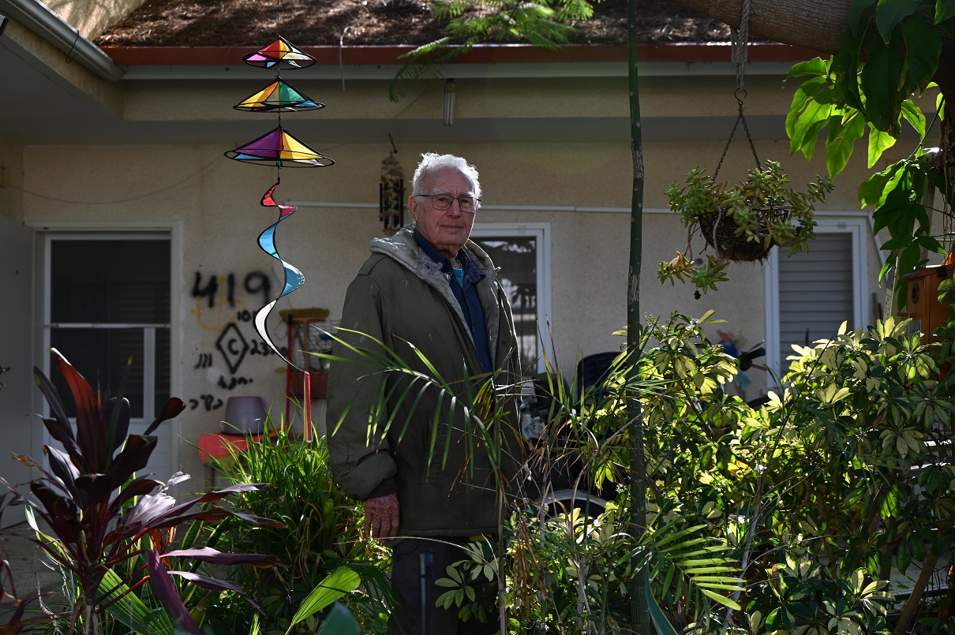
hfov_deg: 35.1
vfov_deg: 23.7
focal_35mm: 57
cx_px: 478
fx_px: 1511
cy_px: 318
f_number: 5.6
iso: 250
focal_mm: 57
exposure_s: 1/250
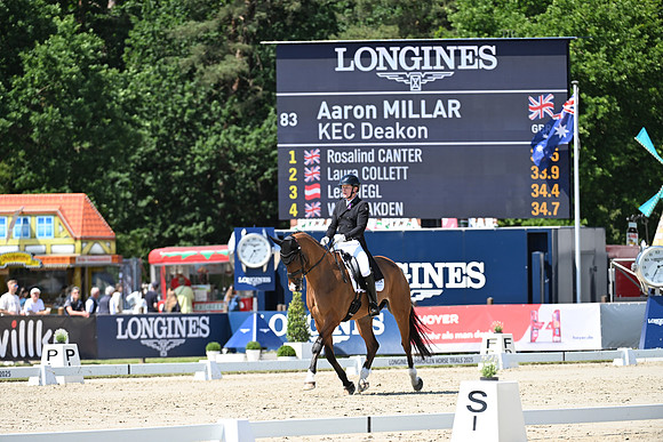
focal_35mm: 290
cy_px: 221
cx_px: 332
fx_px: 5342
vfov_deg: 4.7
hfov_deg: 7.1
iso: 560
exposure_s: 1/1600
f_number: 5
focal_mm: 290
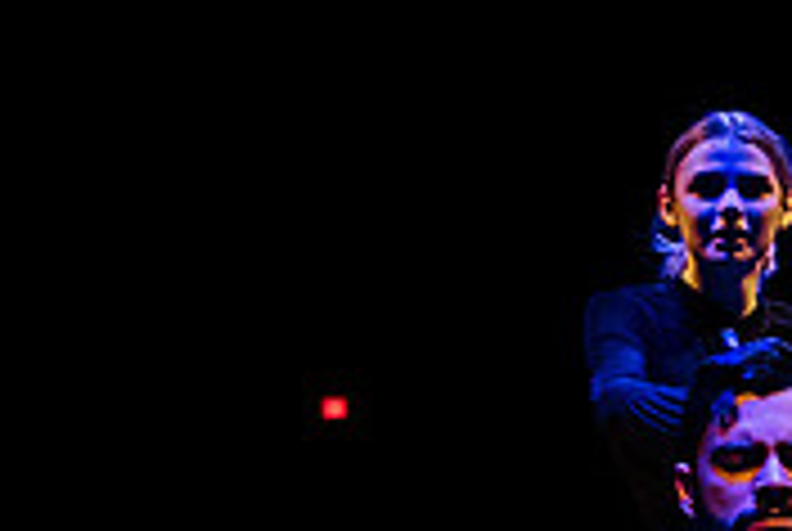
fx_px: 3526
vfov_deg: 8.5
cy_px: 681
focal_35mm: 160
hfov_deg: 12.8
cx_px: 596
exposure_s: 1/25
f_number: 2.8
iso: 1600
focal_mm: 35
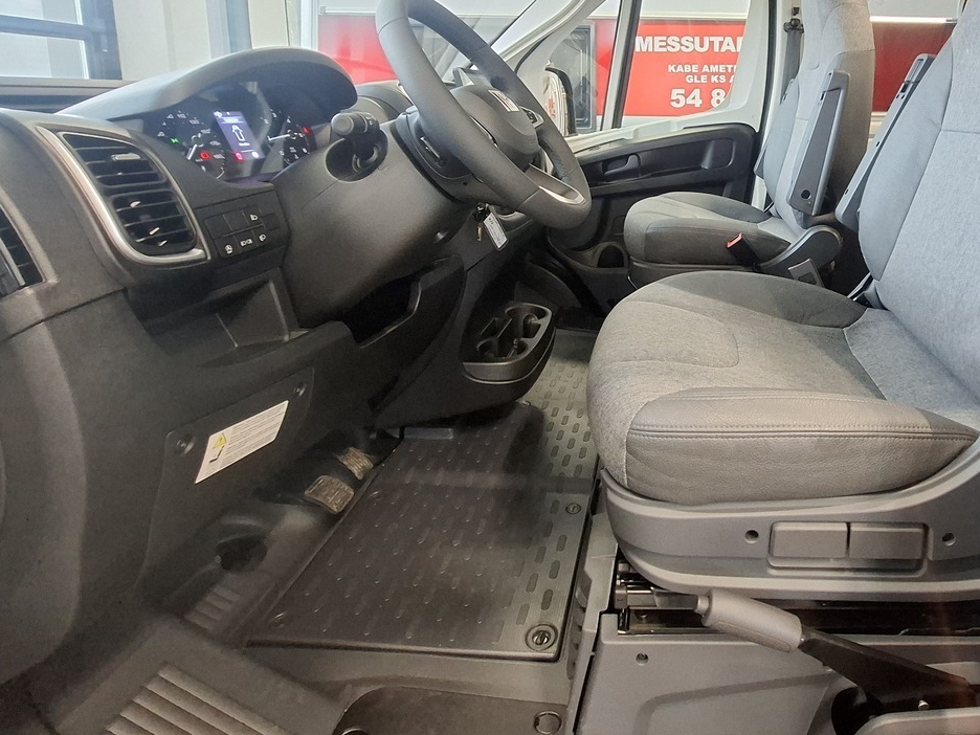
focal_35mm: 20
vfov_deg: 62.2
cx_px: 667
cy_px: 182
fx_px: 566
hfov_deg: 78.6
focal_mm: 1.74
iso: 400
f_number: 2.2
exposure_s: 1/25
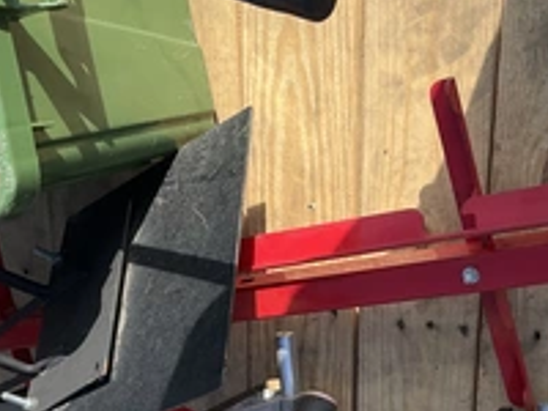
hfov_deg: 32.6
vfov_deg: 24.6
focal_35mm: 58
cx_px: 406
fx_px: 918
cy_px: 364
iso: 25
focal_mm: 3
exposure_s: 1/1168
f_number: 1.8
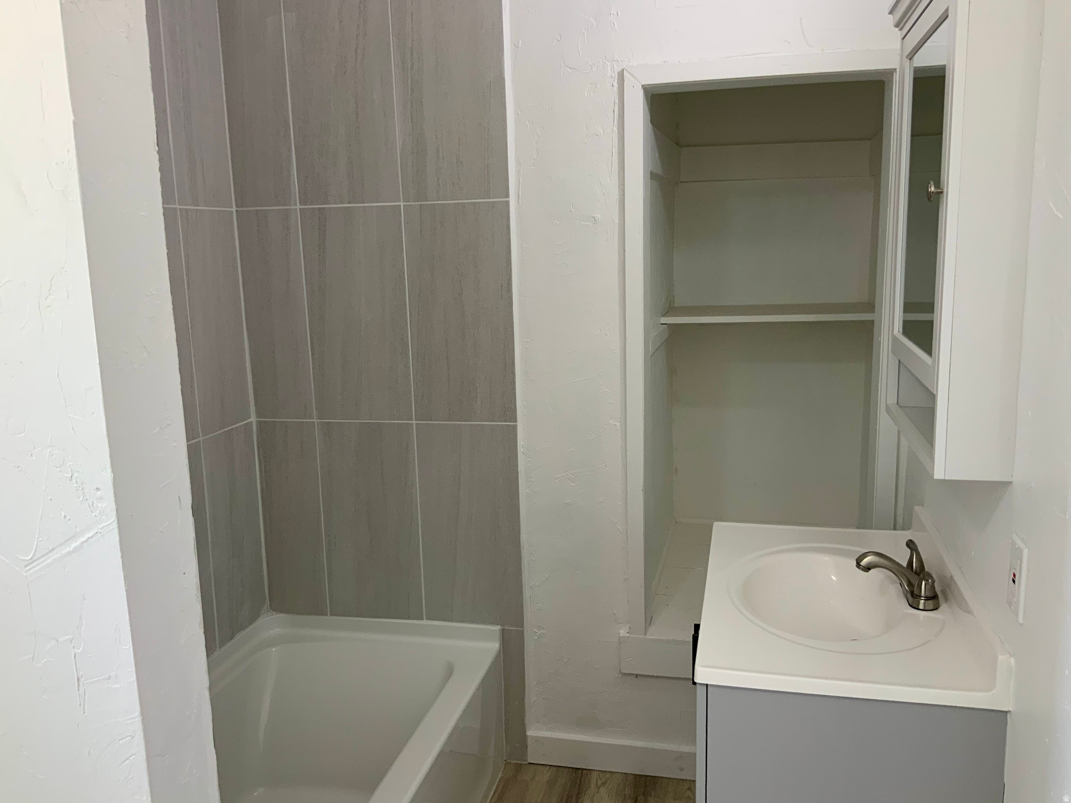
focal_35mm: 29
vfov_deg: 48.2
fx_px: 897
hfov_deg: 61.7
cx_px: 536
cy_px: 402
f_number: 1.8
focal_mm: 3
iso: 50
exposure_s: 1/60
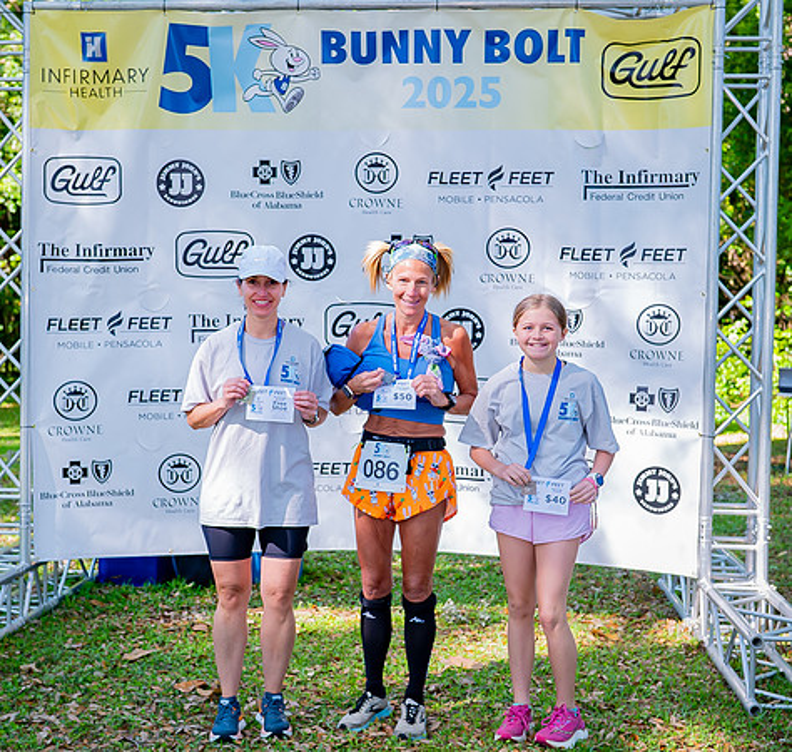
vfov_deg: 30.2
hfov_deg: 31.7
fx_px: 1394
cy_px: 359
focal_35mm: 55
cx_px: 364
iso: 320
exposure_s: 1/200
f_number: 4.5
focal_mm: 38
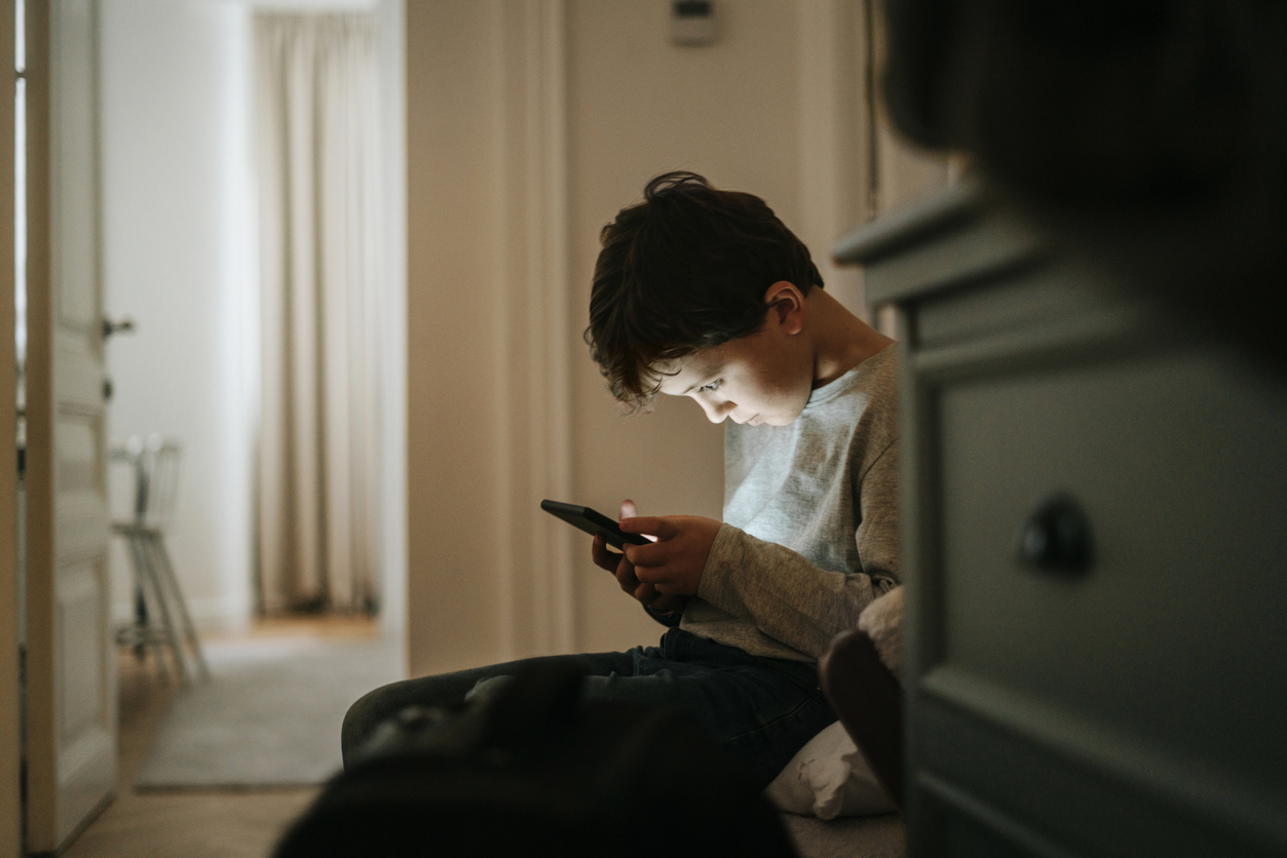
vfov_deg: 27.0
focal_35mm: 50
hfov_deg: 39.6
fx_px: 1788
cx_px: 644
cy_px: 429
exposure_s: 1/100
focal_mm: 50
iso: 640
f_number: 1.8
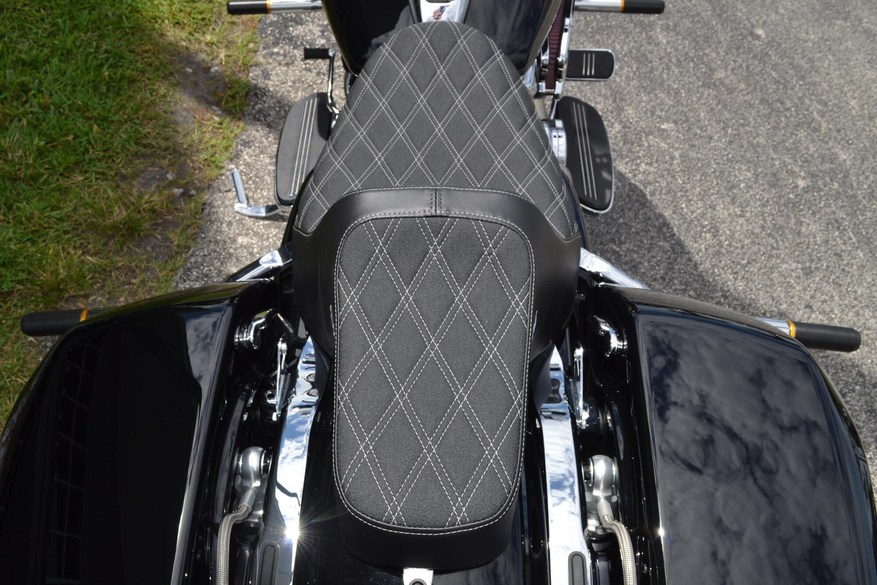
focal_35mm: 33
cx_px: 438
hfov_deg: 57.2
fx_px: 804
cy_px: 292
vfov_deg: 40.0
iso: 100
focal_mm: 22
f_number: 11
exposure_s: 1/200
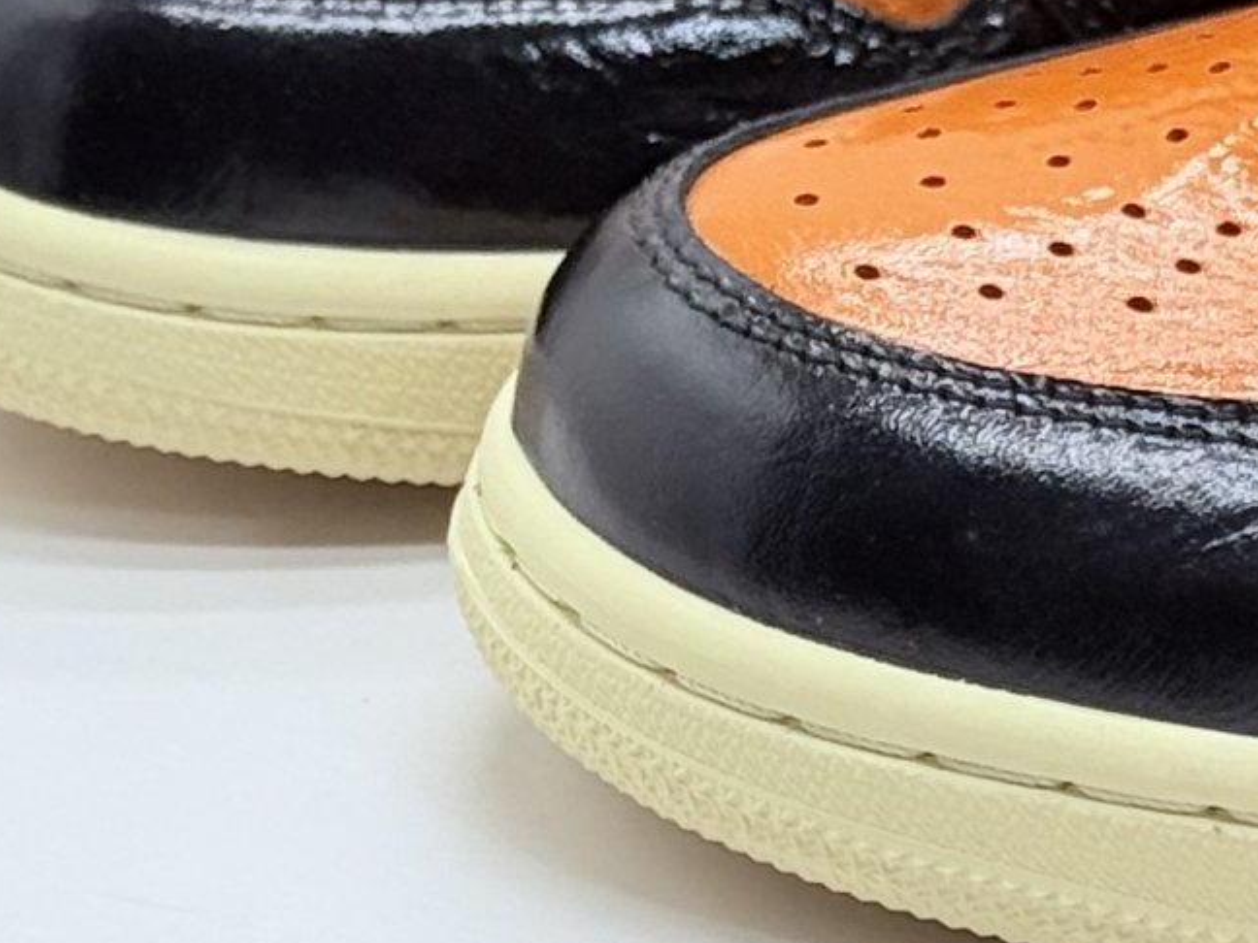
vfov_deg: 18.6
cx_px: 791
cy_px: 258
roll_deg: +1.4
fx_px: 2871
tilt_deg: -24.3
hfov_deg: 24.6
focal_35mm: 79
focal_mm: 6.76
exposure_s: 1/557
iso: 64
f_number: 1.78
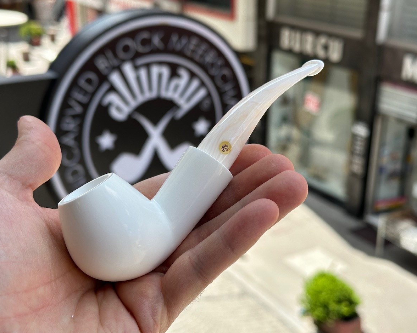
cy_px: 170
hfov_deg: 36.7
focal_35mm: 51
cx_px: 207
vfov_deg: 29.7
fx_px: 629
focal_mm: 6.86
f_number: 1.78
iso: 64
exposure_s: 1/1242
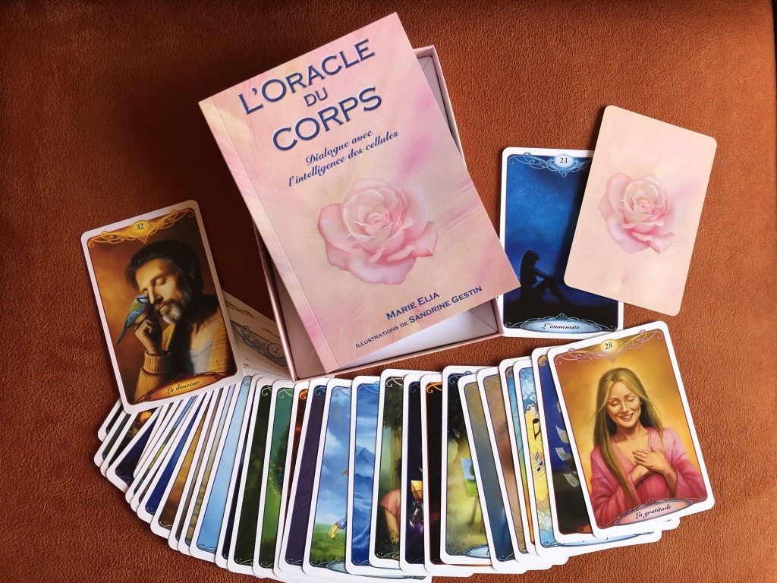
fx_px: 628
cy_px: 292
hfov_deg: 63.4
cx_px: 388
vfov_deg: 49.7
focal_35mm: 28
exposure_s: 1/20
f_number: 1.8
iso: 40
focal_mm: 4
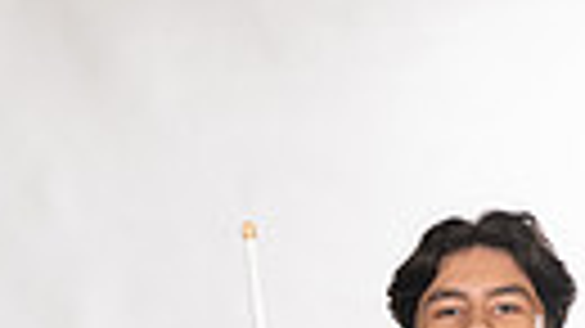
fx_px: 3365
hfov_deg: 9.9
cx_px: 306
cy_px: 1002
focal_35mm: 217
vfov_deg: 5.3
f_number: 7.1
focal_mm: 60
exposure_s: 1/320
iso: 800
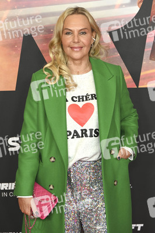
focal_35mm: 115
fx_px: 744
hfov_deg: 11.9
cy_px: 116
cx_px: 78
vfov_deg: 17.8
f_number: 6.3
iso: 800
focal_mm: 115
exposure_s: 1/160
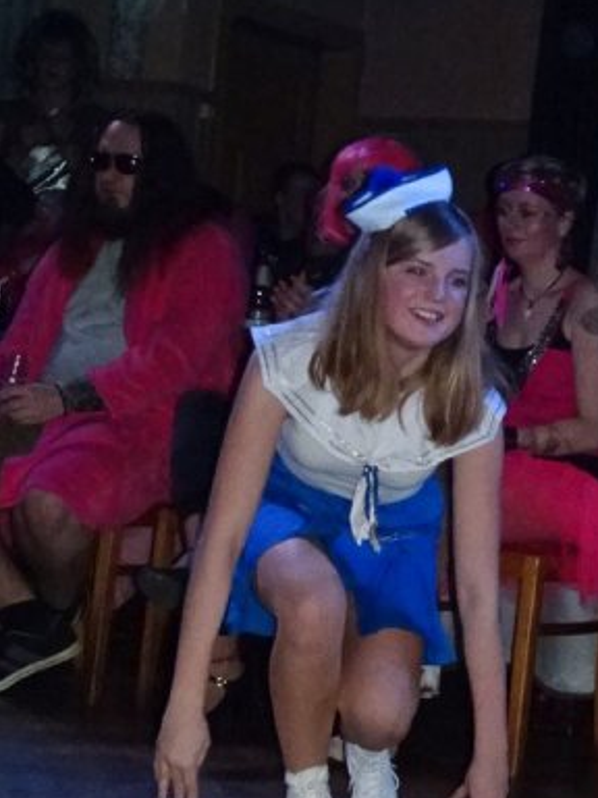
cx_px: 631
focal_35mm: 100
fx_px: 2303
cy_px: 308
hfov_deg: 14.5
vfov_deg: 19.6
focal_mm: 5.43
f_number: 4
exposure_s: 1/320
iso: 800
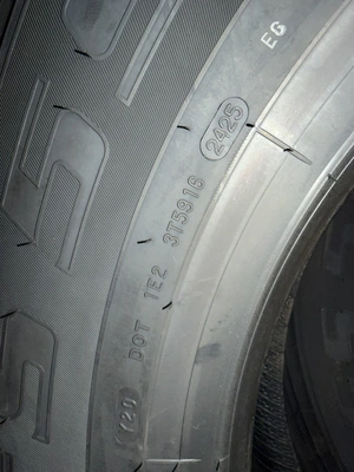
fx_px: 327
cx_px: 177
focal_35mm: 24
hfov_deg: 56.8
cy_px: 236
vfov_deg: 71.6
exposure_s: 1/60
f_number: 2.2
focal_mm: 2.22
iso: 80
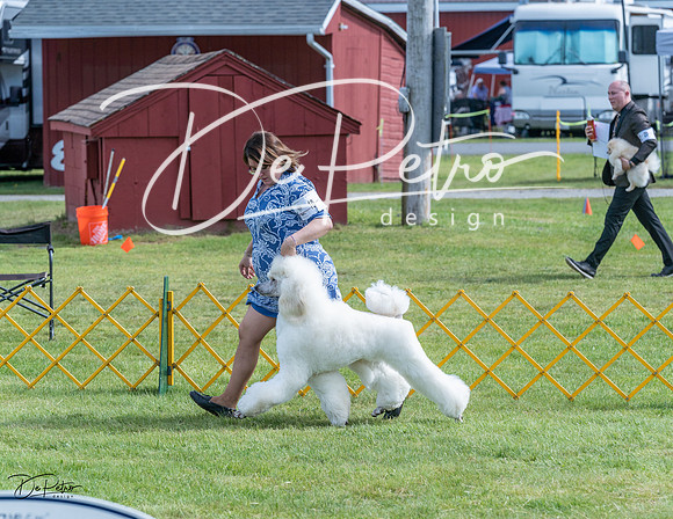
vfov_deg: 9.9
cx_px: 336
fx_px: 2990
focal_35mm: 152
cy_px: 260
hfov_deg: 12.8
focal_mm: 138
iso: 200
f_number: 5.6
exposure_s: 1/1250
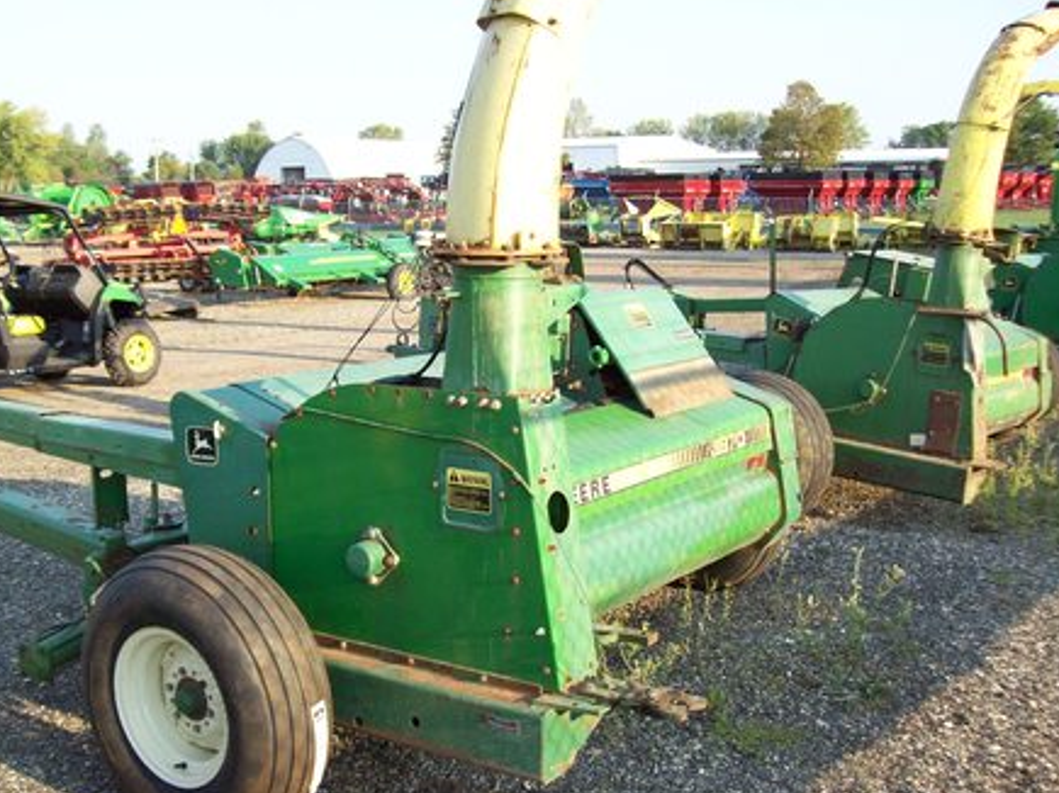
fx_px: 1376
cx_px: 414
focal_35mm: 45
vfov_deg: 32.2
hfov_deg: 41.9
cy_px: 418
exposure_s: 1/297
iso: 80
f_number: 2.7
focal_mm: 6
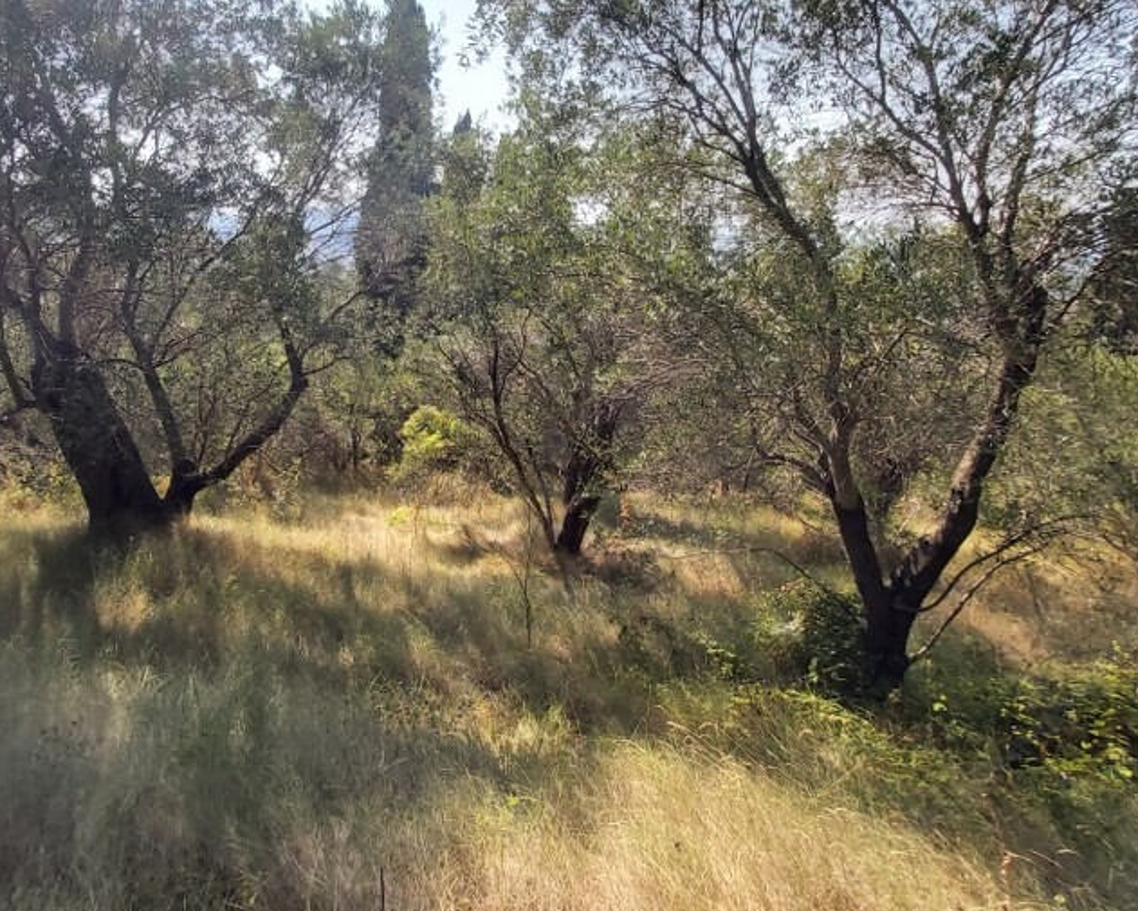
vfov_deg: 70.7
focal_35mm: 19
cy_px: 419
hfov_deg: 82.5
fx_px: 640
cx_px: 471
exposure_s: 1/562
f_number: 2.2
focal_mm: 1.42
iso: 40
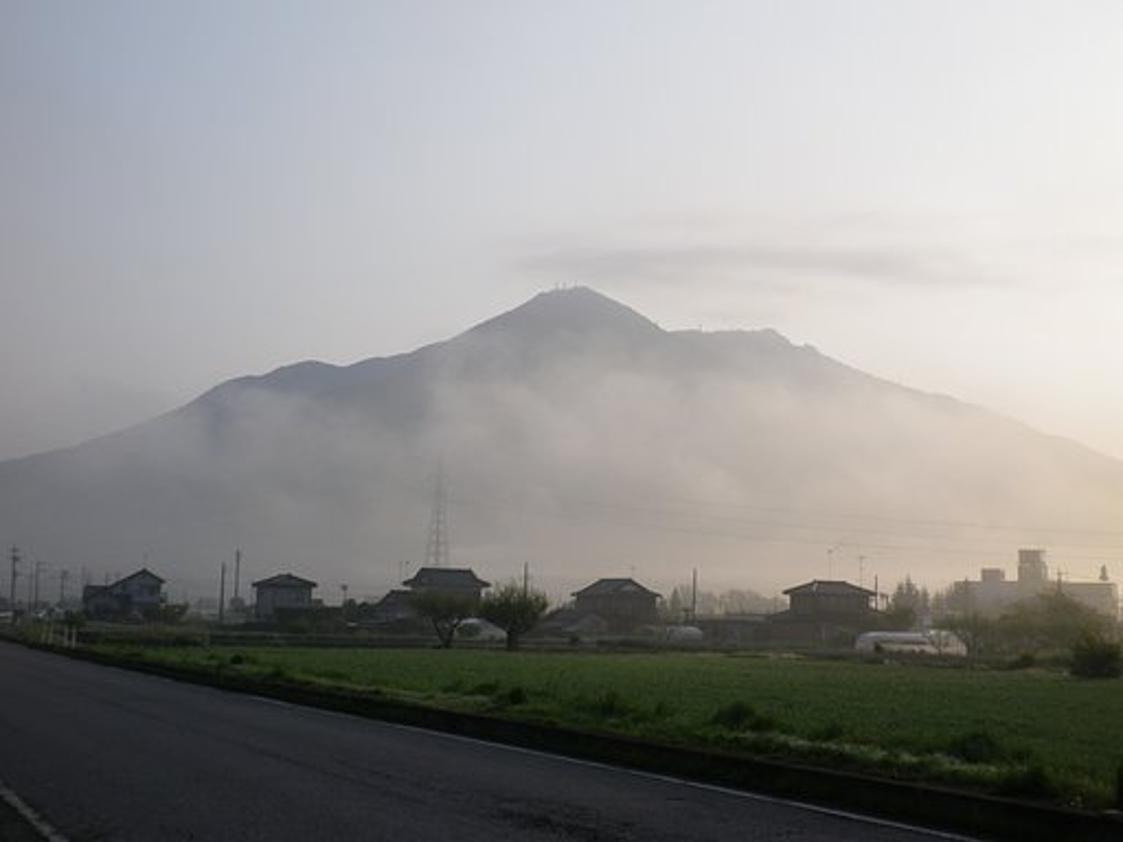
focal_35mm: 47
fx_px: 1525
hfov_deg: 40.4
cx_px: 562
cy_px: 421
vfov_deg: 30.9
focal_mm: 8.46
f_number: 4.6
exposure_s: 1/800
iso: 80
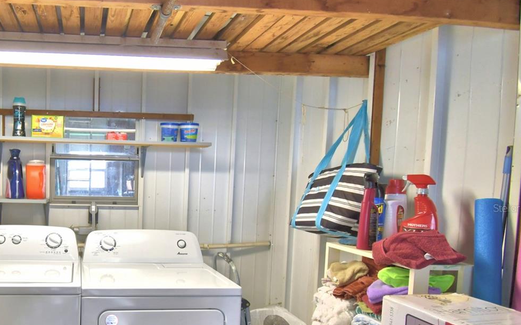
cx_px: 115
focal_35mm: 25
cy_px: 208
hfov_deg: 66.8
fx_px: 355
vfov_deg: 48.7
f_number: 4.5
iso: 400
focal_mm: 10
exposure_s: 1/50
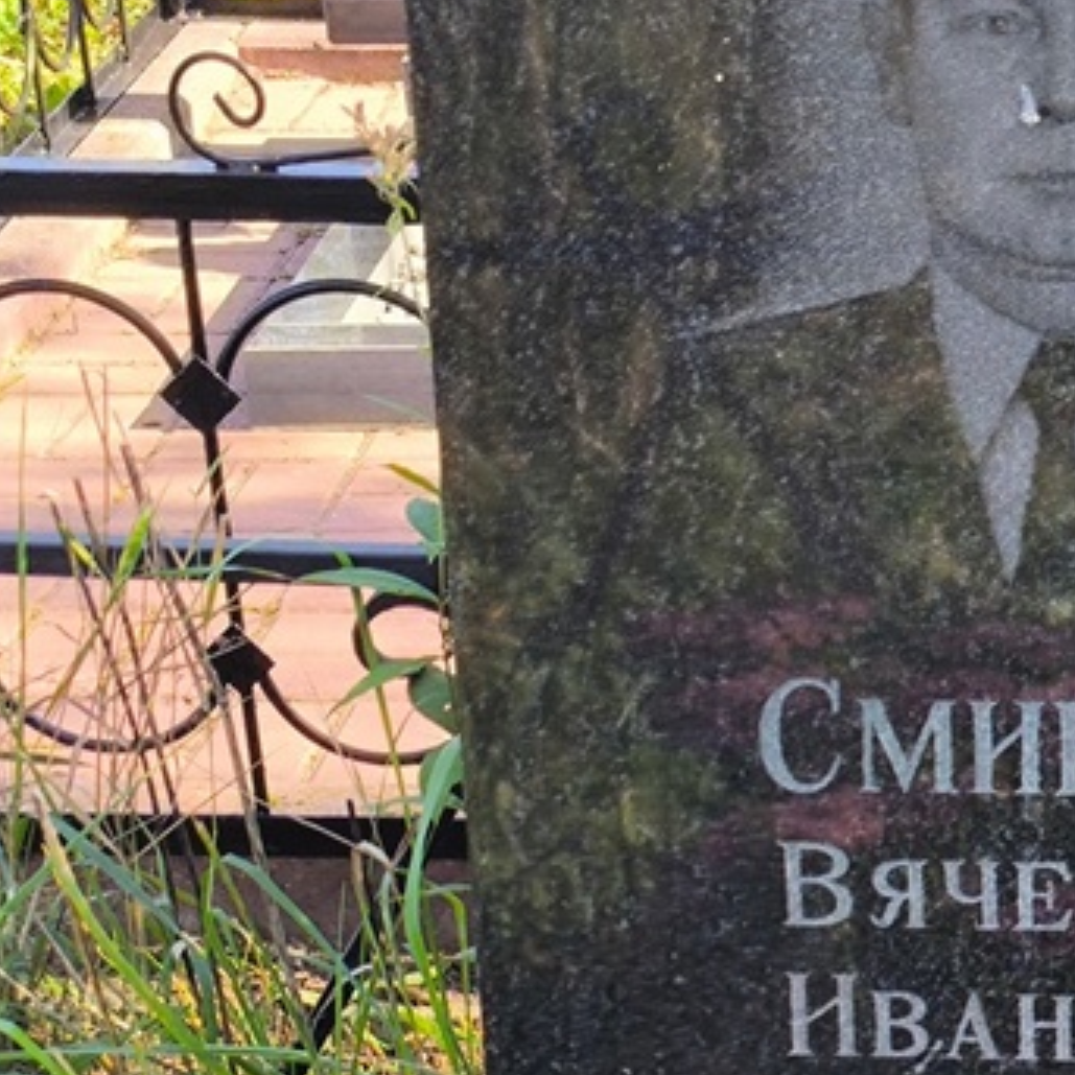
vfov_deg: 16.8
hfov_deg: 16.6
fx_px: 3619
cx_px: 992
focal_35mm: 103
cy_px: 878
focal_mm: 4.71
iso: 50
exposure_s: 1/268
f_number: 1.7
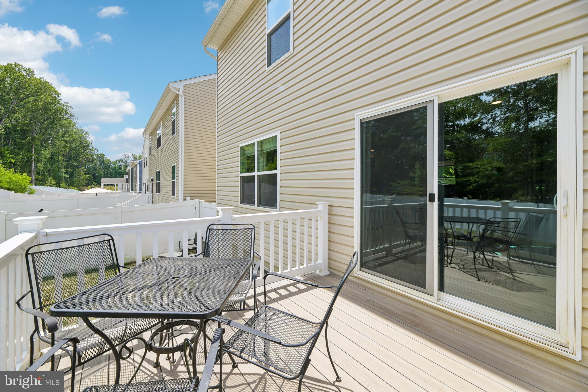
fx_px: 229
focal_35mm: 14
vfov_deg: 81.2
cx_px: 294
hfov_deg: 104.3
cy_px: 196
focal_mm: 14
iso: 100
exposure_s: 1/160
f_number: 8
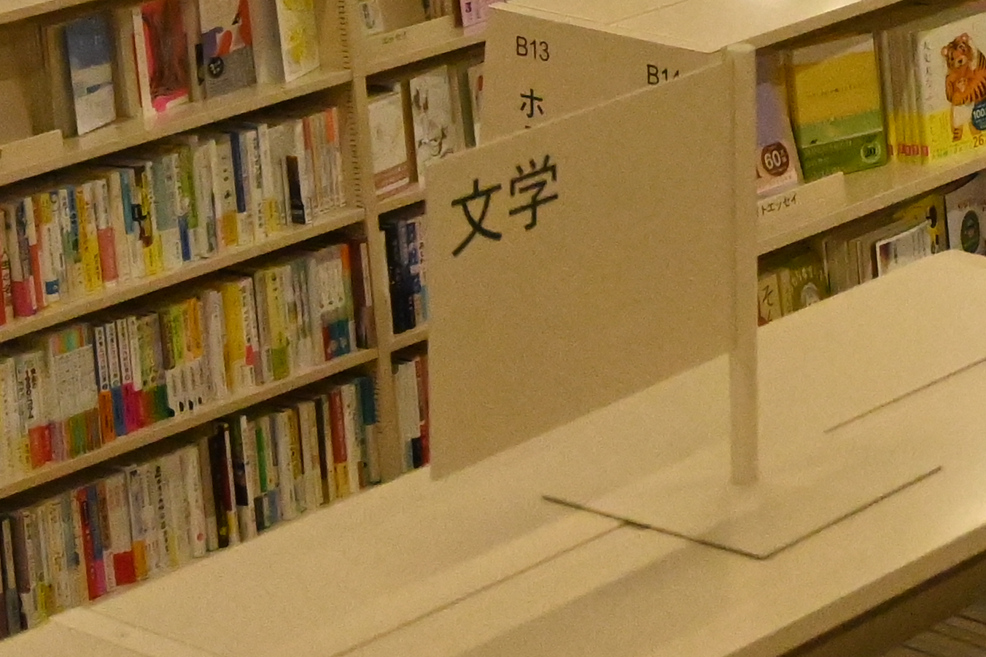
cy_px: -543
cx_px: 1354
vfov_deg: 9.2
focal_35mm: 142
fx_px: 3890
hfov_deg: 13.8
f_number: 4.2
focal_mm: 23
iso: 7200
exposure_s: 1/4000
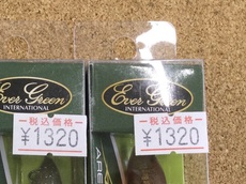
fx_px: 575
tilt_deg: -86.6
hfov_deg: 22.3
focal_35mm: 81
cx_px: -46
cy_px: 210
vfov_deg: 17.5
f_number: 2.4
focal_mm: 3.3
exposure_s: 1/30
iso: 25
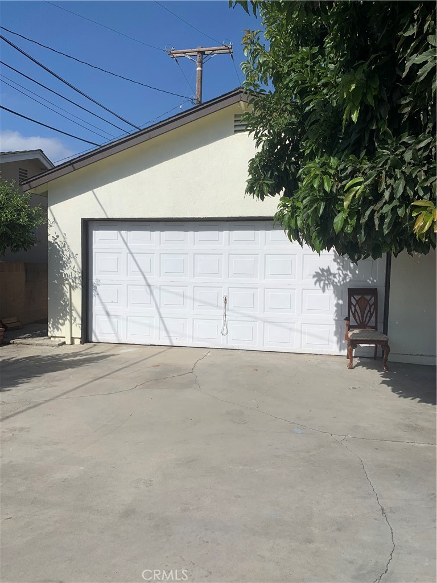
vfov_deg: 67.3
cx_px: 218
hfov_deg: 53.1
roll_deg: -1.2
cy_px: 292
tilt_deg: -2.6
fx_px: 438
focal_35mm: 26
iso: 25
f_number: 1.8
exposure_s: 1/6061
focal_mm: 4.25
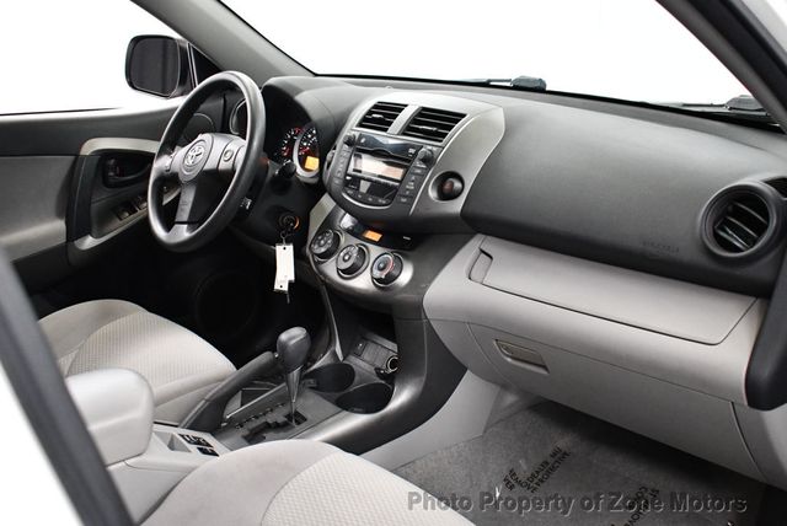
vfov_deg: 36.9
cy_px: 263
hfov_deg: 53.1
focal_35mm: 36
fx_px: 788
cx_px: 394
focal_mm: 18
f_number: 3.5
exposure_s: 1/125
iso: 2800
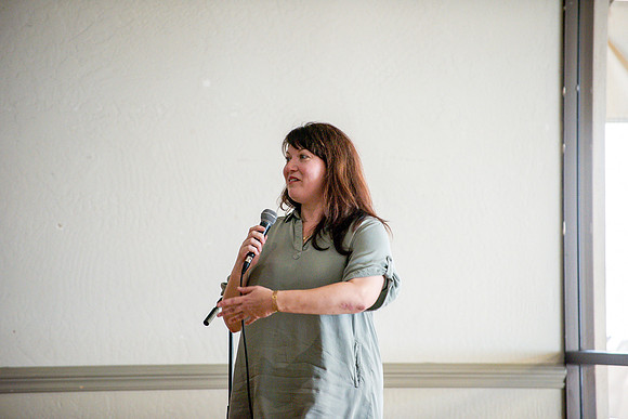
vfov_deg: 6.6
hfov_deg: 9.8
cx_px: 314
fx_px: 3654
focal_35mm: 209
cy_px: 210
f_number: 2.8
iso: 2000
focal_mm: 200
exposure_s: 1/640
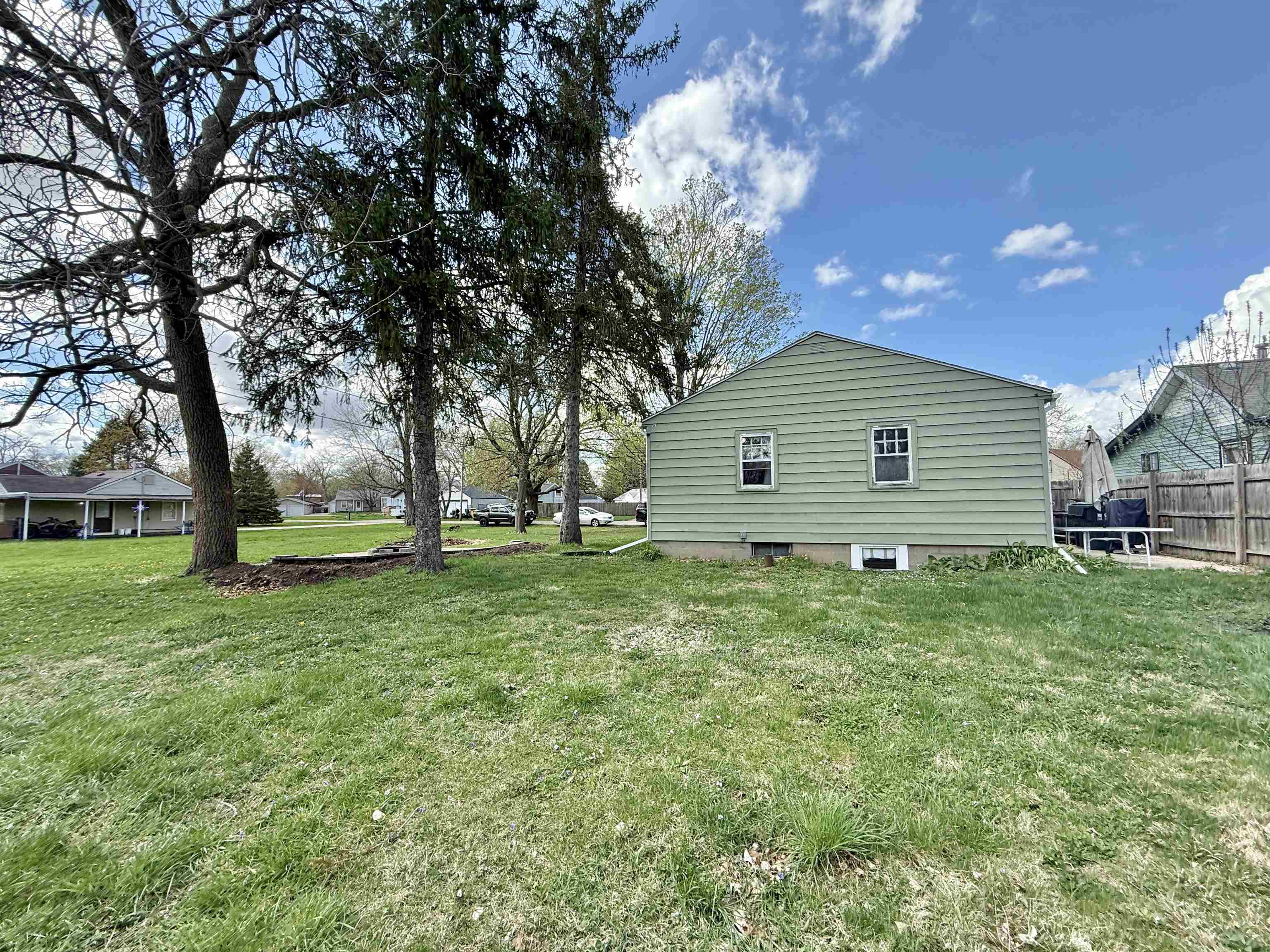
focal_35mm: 14
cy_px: 476
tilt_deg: +3.0
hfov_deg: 102.1
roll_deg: -0.5
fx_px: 514
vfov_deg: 85.7
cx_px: 635
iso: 64
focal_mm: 2.22
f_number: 2.2
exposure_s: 1/779
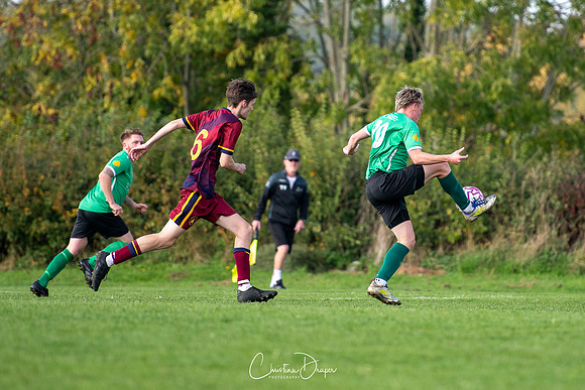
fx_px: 6746
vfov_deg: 3.3
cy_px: 143
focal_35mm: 415
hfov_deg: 5.0
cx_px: 396
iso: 320
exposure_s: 1/1600
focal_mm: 200
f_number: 2.8
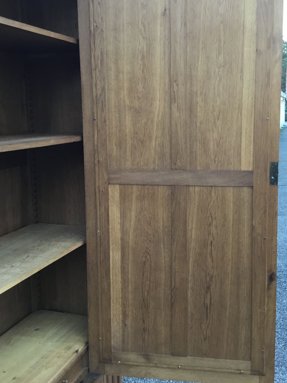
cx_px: 168
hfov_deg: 37.6
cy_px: 168
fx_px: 420
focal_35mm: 38
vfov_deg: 48.9
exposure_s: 1/33
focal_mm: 3.3
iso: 64
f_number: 2.4
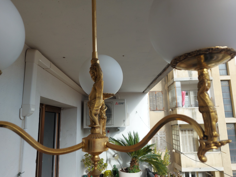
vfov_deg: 56.8
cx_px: 118
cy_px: 88
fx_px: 164
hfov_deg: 71.6
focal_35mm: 24
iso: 32
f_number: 1.8
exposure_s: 1/329
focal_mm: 5.23
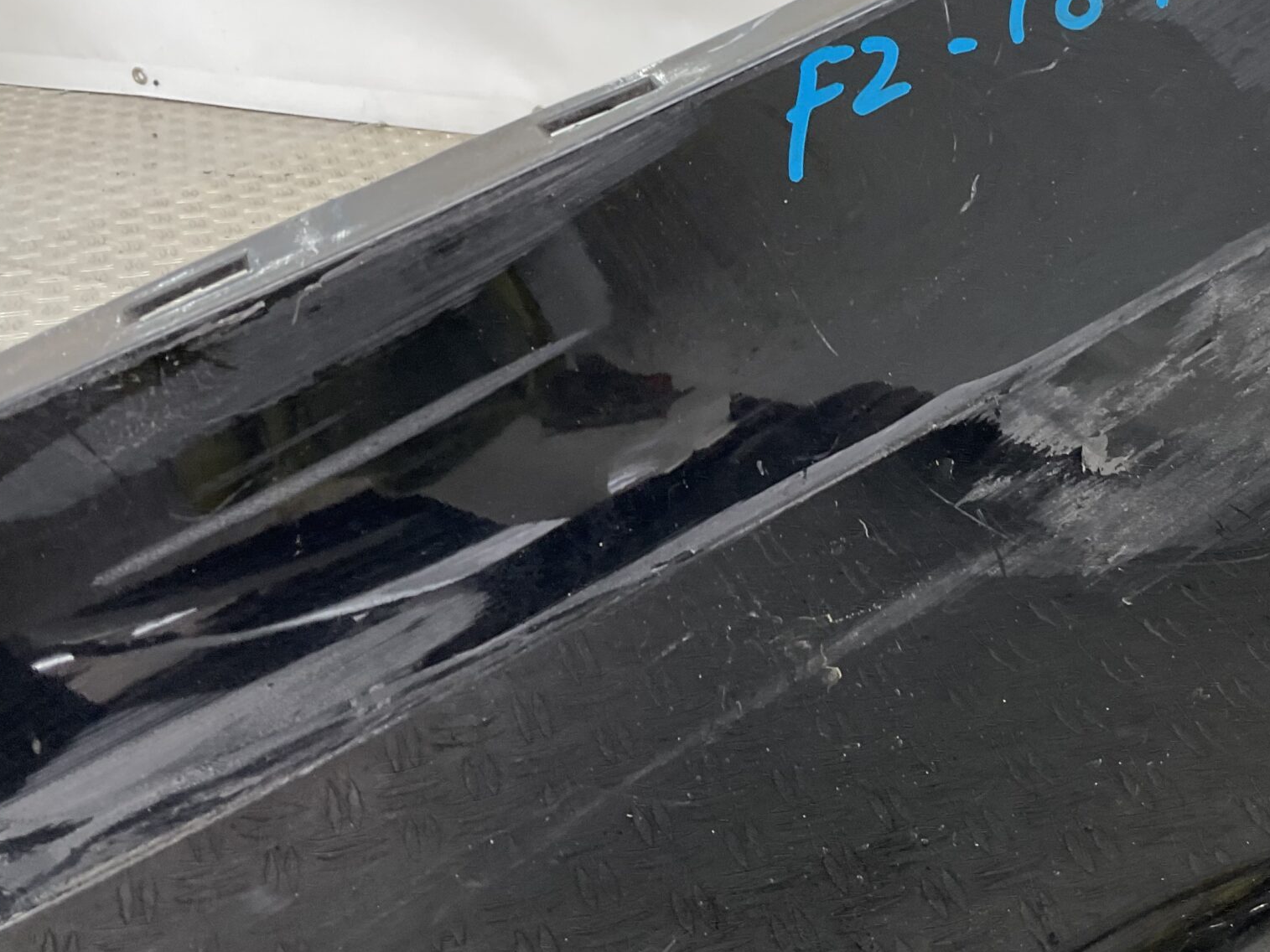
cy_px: 283
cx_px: 806
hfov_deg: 38.6
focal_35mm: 49
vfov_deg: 29.4
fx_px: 1798
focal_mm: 3
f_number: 1.8
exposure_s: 1/120
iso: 32
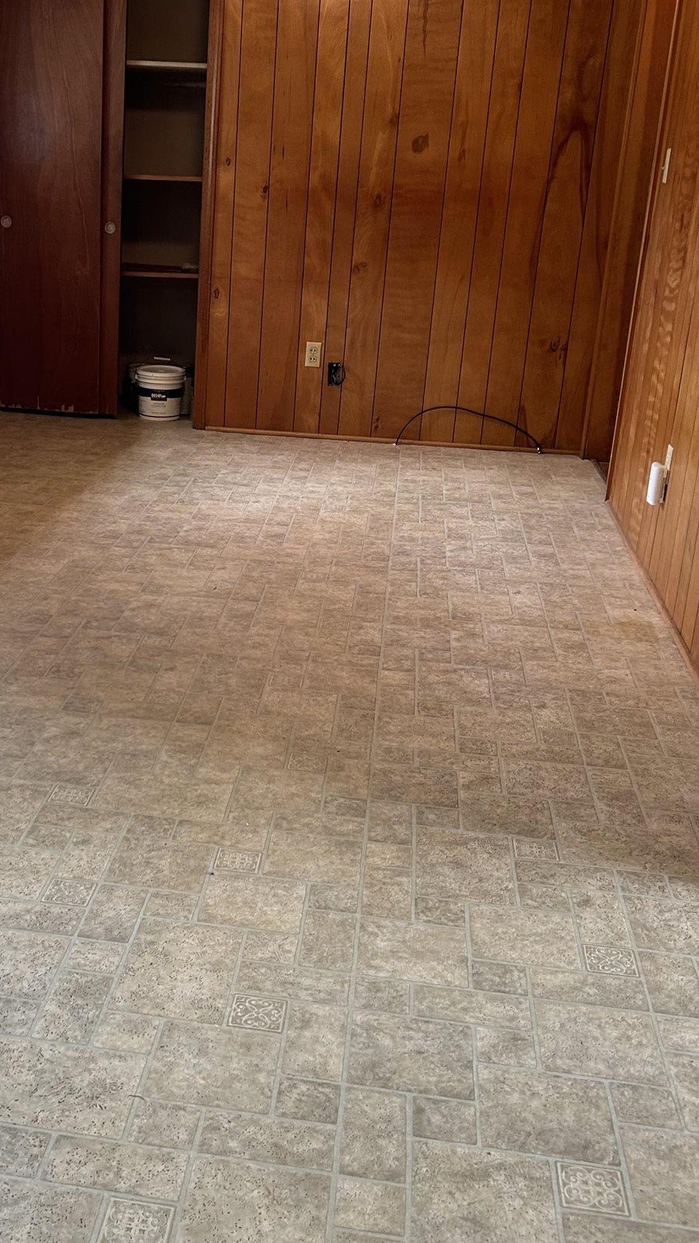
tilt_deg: -19.2
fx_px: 1318
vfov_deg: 50.5
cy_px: 604
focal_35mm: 40
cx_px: 180
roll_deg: -1.6
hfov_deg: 29.3
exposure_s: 1/60
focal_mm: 5.7
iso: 125
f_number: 1.5
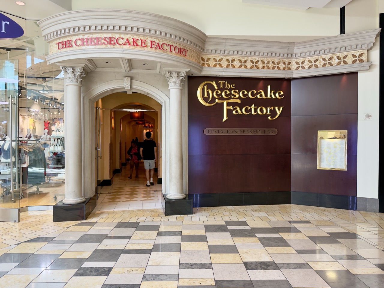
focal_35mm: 24
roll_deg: -2.3
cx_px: 192
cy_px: 144
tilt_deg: -0.9
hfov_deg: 71.6
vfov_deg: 56.8
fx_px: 266
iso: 125
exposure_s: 1/120
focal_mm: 6.76
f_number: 1.78
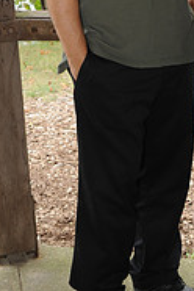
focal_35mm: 137
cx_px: 224
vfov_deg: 14.7
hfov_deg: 9.9
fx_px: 1107
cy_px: 0
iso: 500
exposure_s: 1/160
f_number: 5.6
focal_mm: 44
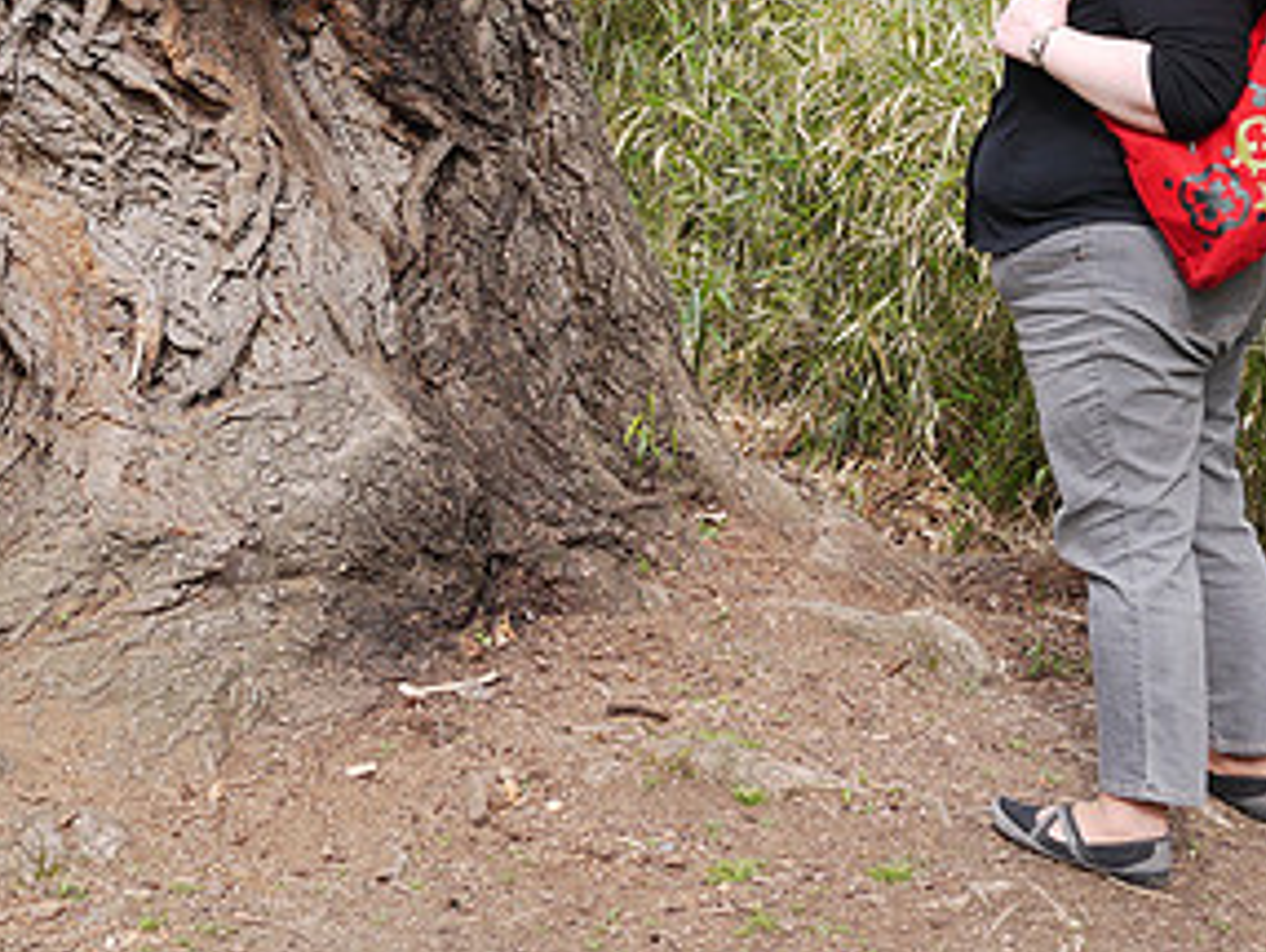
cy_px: 46
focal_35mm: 81
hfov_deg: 24.1
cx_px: 567
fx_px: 2965
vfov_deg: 17.9
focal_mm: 20
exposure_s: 1/200
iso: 100
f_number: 4.5
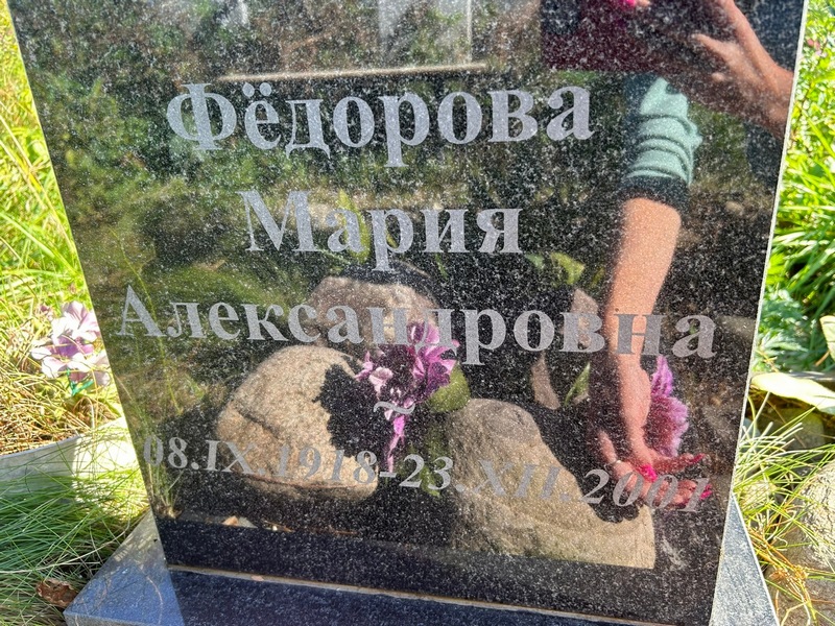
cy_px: 313
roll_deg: +4.5
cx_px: 418
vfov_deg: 53.1
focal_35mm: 26
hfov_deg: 67.3
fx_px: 627
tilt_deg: -23.9
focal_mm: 5.7
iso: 50
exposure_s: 1/274
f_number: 1.5
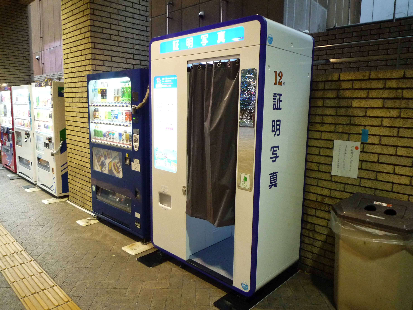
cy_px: 155
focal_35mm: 25
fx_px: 298
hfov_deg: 69.4
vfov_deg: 54.9
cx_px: 206
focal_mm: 4.4
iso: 320
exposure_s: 1/30
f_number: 2.8
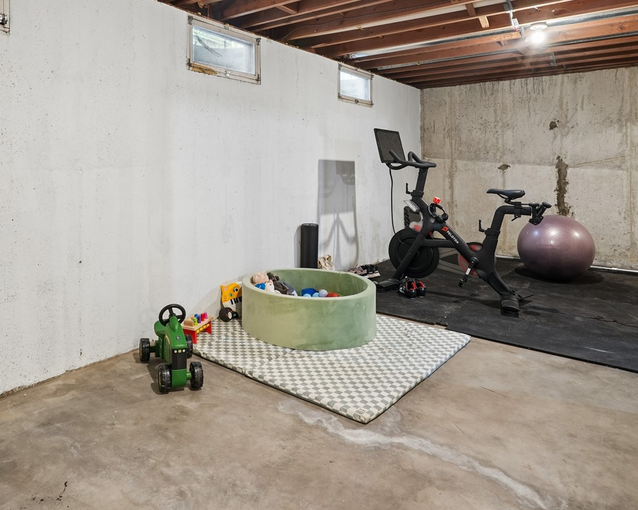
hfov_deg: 66.8
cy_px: 168
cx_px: 229
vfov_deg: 55.5
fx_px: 472
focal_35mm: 25
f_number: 10
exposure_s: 2.5
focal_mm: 16
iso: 400
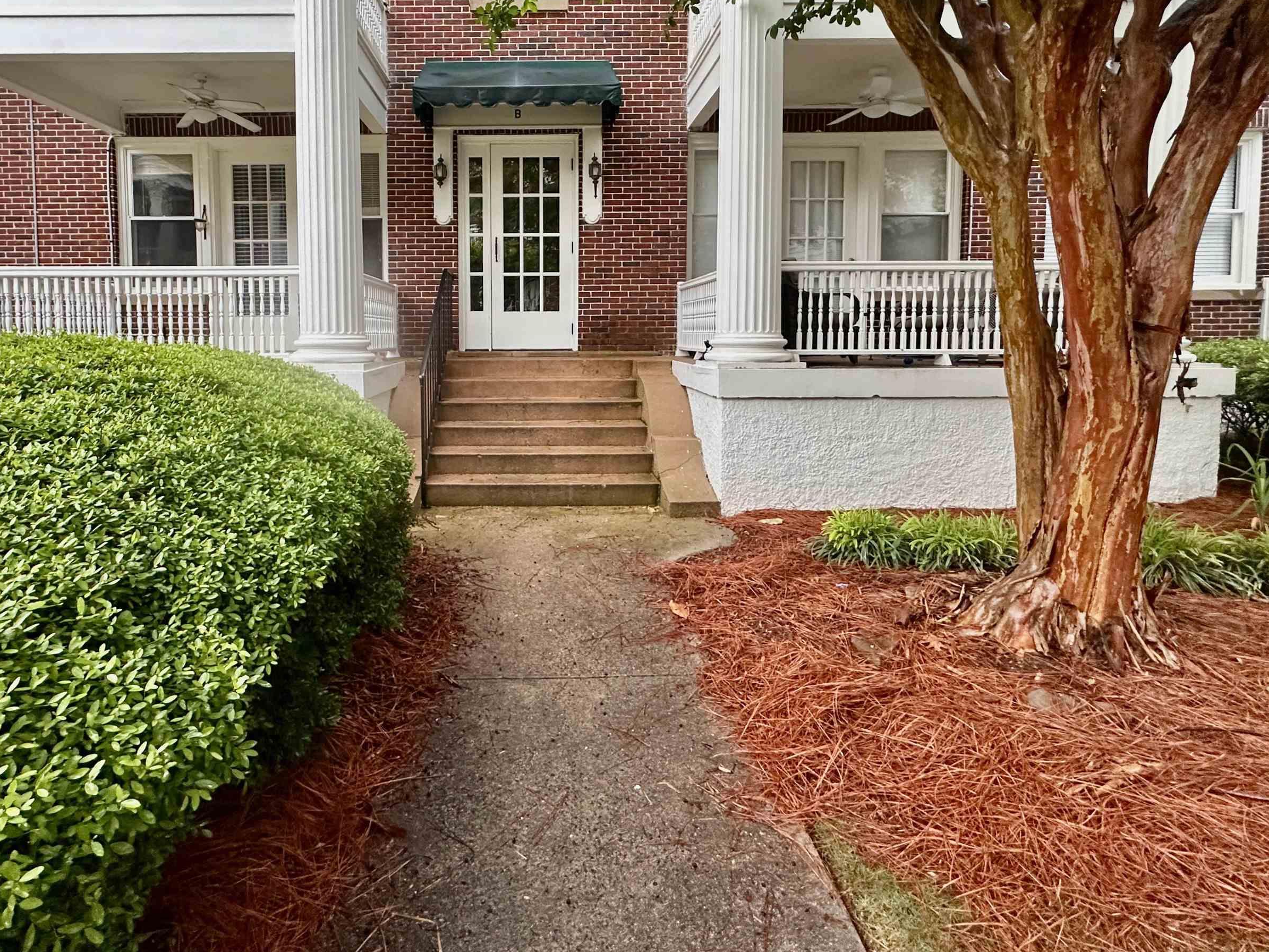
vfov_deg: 70.7
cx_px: 526
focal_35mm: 18
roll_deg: +0.2
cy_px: 369
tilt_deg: -2.5
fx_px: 660
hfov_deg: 86.9
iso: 320
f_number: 2.2
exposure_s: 1/90
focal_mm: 2.22
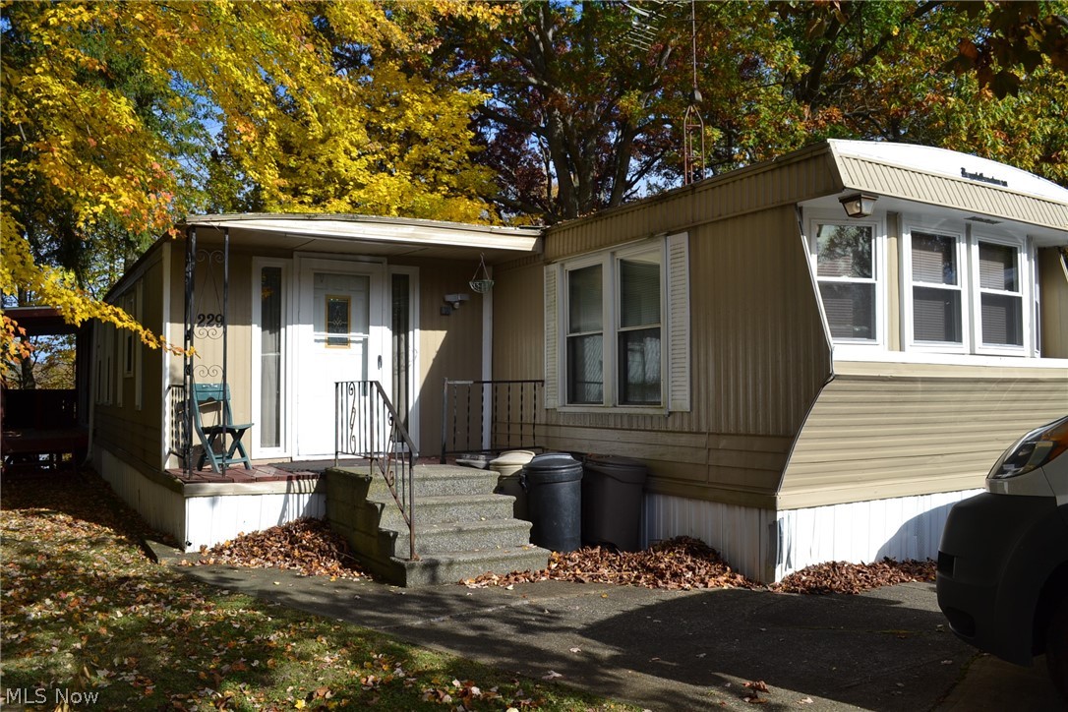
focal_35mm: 30
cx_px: 534
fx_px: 890
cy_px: 356
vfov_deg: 43.6
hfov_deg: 61.9
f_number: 8
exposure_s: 1/250
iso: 100
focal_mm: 20
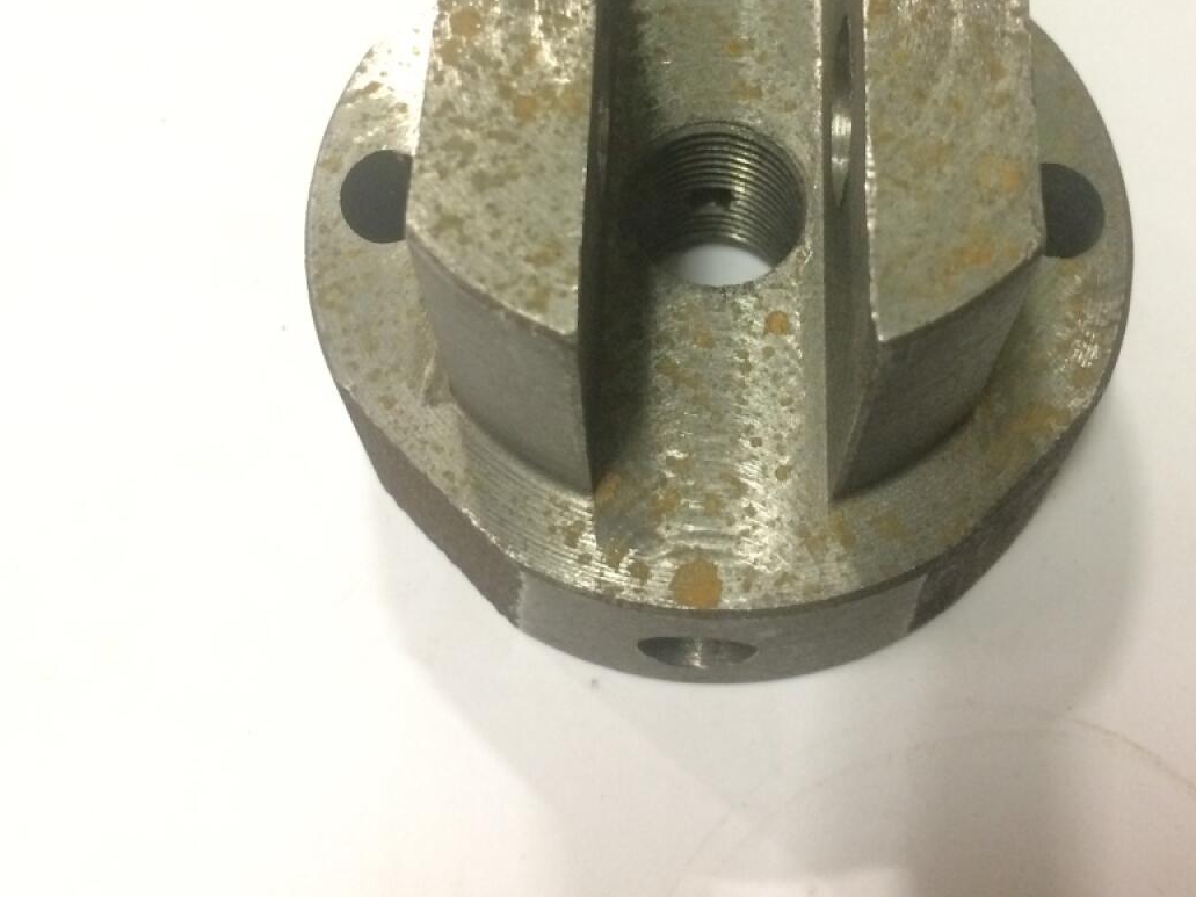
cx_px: 638
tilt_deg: -61.7
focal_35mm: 45
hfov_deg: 42.1
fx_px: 1555
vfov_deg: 31.6
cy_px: 229
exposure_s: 1/25
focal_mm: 4.15
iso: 320
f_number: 2.2
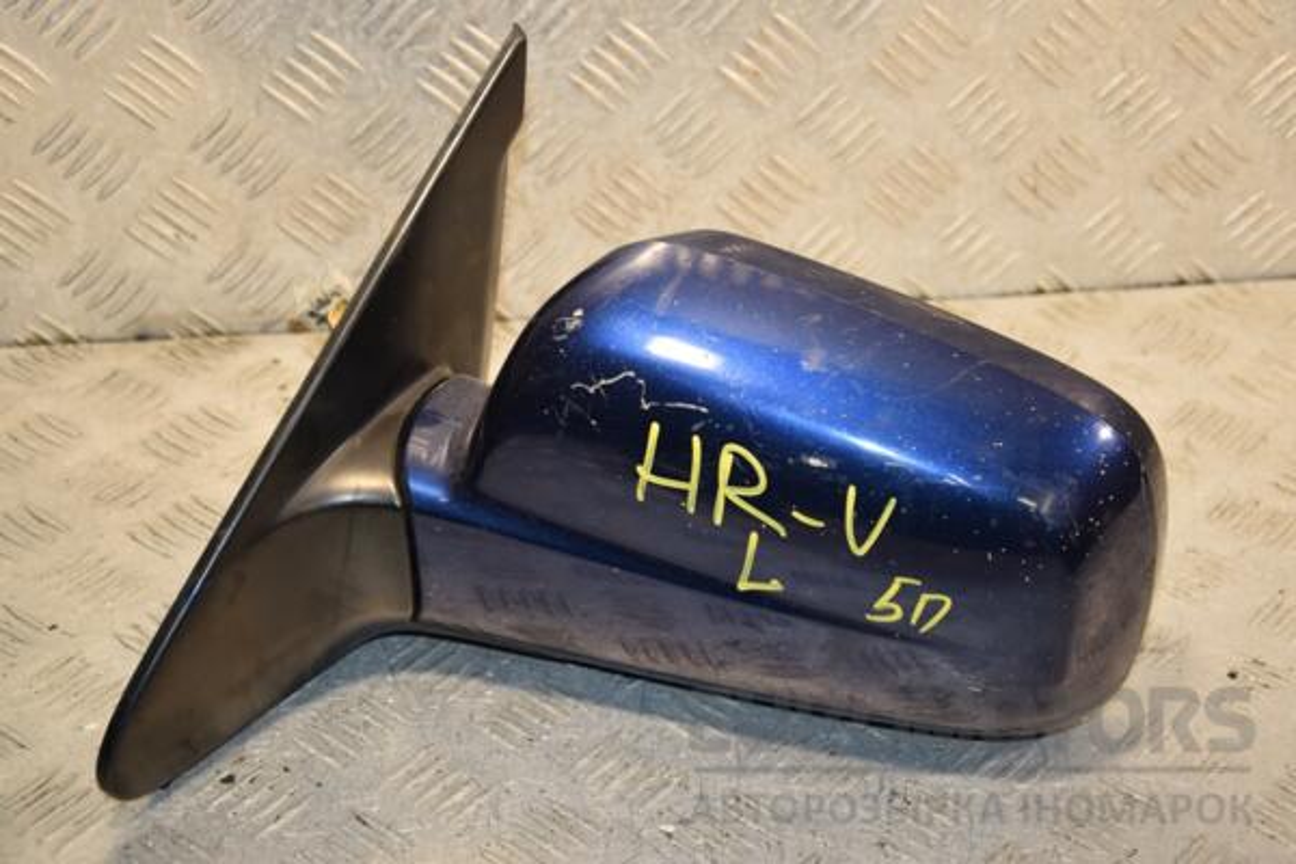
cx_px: 648
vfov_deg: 18.2
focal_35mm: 75
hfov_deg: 27.0
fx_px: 2700
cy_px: 432
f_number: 5.6
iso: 800
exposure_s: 1/200
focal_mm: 50
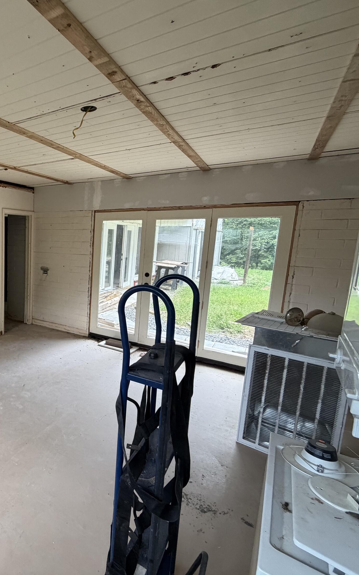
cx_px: 25
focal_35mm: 20
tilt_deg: -8.6
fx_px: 313
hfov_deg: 51.4
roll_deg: -0.7
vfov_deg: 85.1
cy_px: 285
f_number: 2.2
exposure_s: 1/91
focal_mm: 2.22
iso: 320
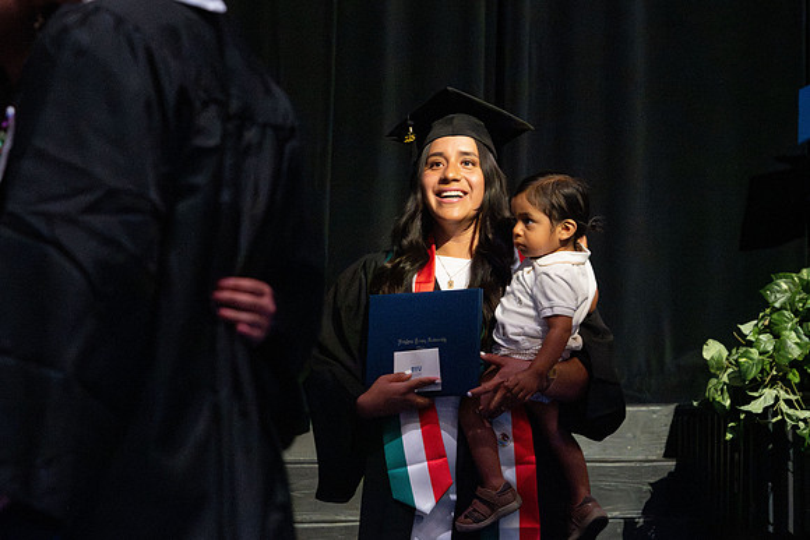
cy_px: 207
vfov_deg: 9.6
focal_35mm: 143
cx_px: 323
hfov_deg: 14.3
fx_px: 3224
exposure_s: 1/200
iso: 10000
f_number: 4
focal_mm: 116
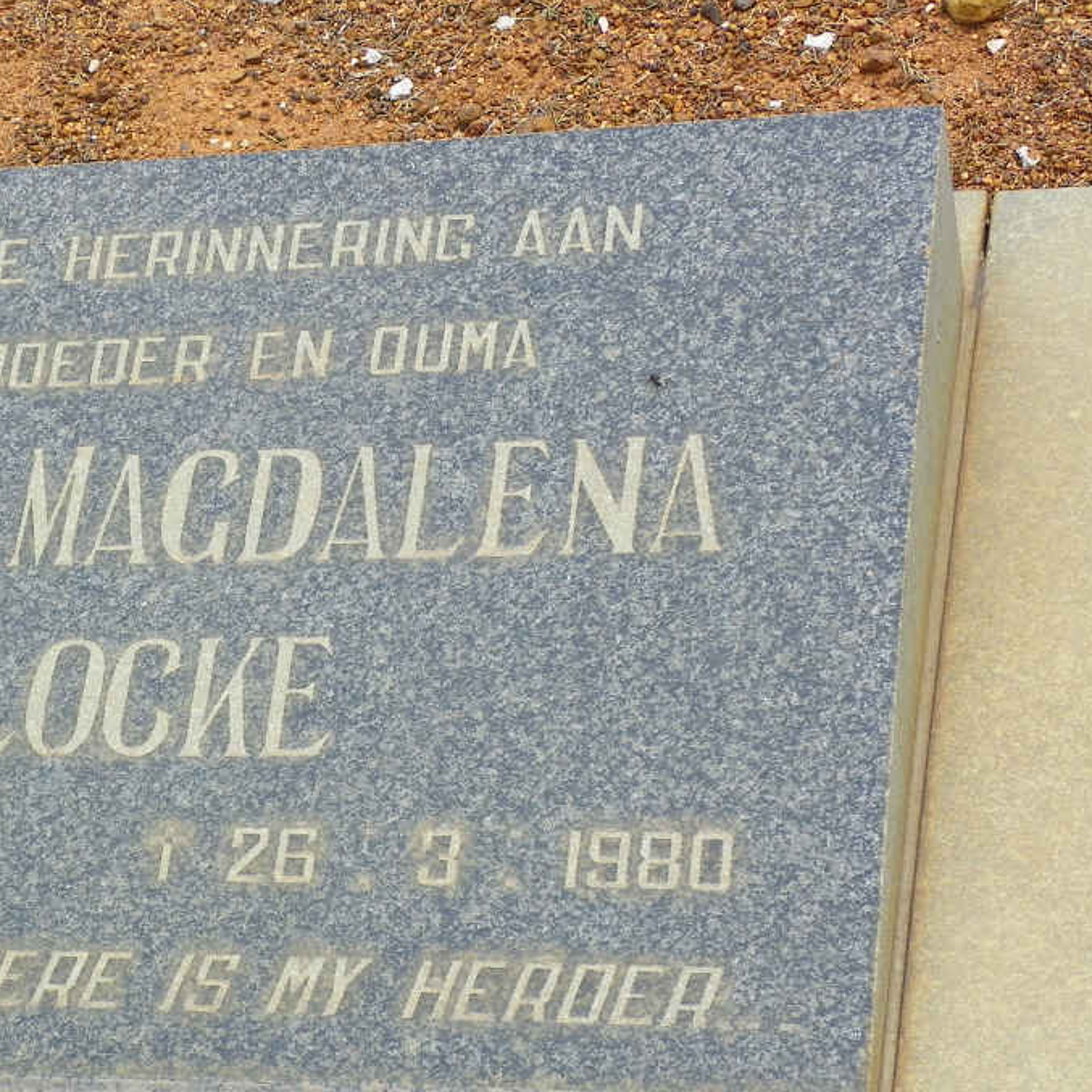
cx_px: 206
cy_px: 682
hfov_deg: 18.3
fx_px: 3355
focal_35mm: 94
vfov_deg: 18.5
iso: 64
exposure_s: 1/200
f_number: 4.5
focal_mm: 10.7
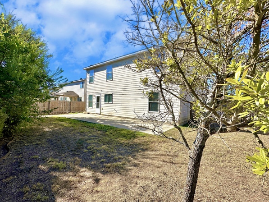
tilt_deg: -0.4
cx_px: 141
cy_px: 105
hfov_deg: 98.1
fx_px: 117
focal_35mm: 15
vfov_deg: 81.7
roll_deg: -2.2
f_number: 2.2
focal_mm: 2.22
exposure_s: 1/2212
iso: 50
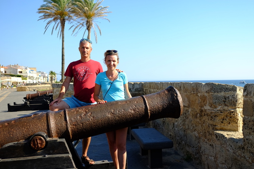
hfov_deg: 46.2
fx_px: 296
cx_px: 148
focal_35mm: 42
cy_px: 88
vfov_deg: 31.9
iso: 200
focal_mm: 23
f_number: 2.8
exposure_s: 1/900
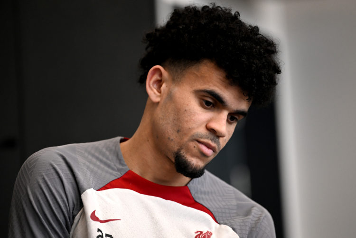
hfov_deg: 10.3
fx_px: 1978
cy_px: 119
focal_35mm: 200
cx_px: 178
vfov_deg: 6.9
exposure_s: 1/640
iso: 2000
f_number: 2.8
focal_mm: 200
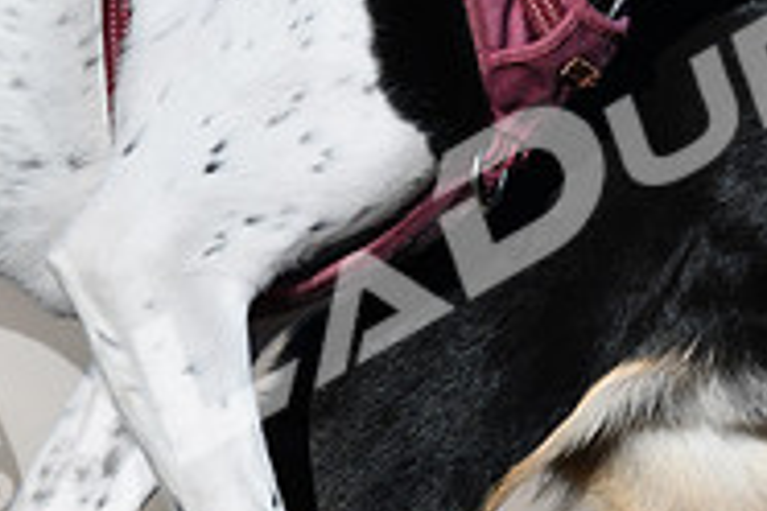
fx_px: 15436
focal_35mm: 725
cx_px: 685
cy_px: 84
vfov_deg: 1.9
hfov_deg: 2.8
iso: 100
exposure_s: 1/4000
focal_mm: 155
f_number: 2.8
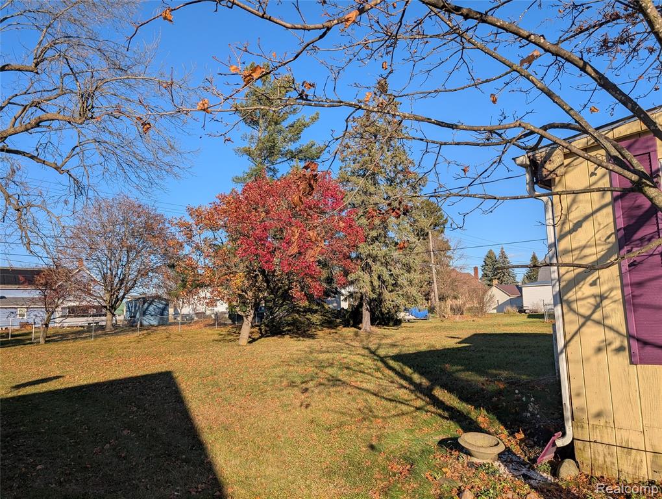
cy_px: 250
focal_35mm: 24
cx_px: 331
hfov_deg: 71.5
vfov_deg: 56.9
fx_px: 460
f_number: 1.68
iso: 21
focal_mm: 6.9
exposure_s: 1/1271
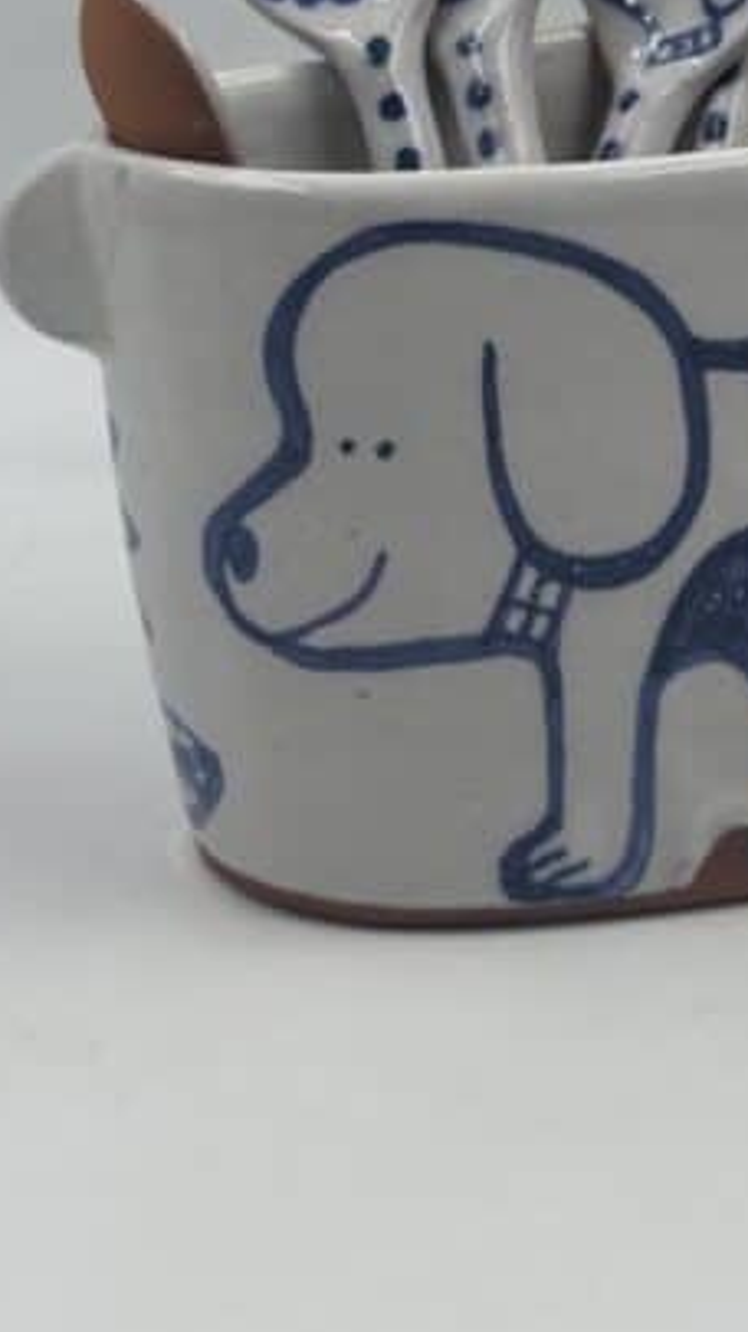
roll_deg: -1.0
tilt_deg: -12.1
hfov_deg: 11.6
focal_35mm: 103
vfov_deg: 20.4
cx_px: 732
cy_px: 148
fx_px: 3636
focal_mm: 6.86
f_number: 1.78
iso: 64
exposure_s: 1/642
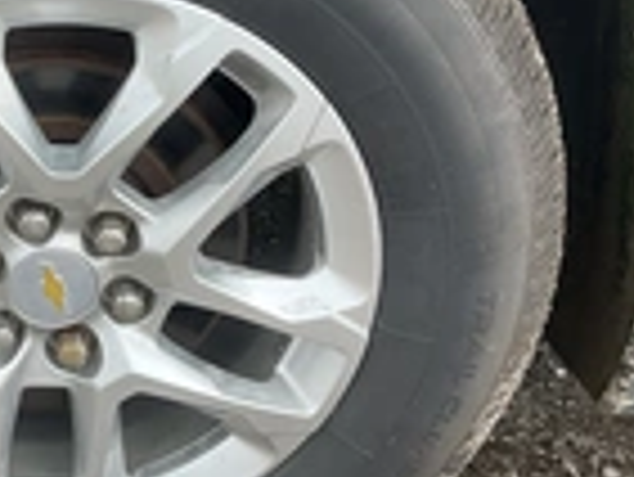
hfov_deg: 22.9
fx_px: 1503
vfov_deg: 18.0
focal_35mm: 82
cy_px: 261
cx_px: 9
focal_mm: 3
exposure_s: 1/342
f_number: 1.8
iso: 25
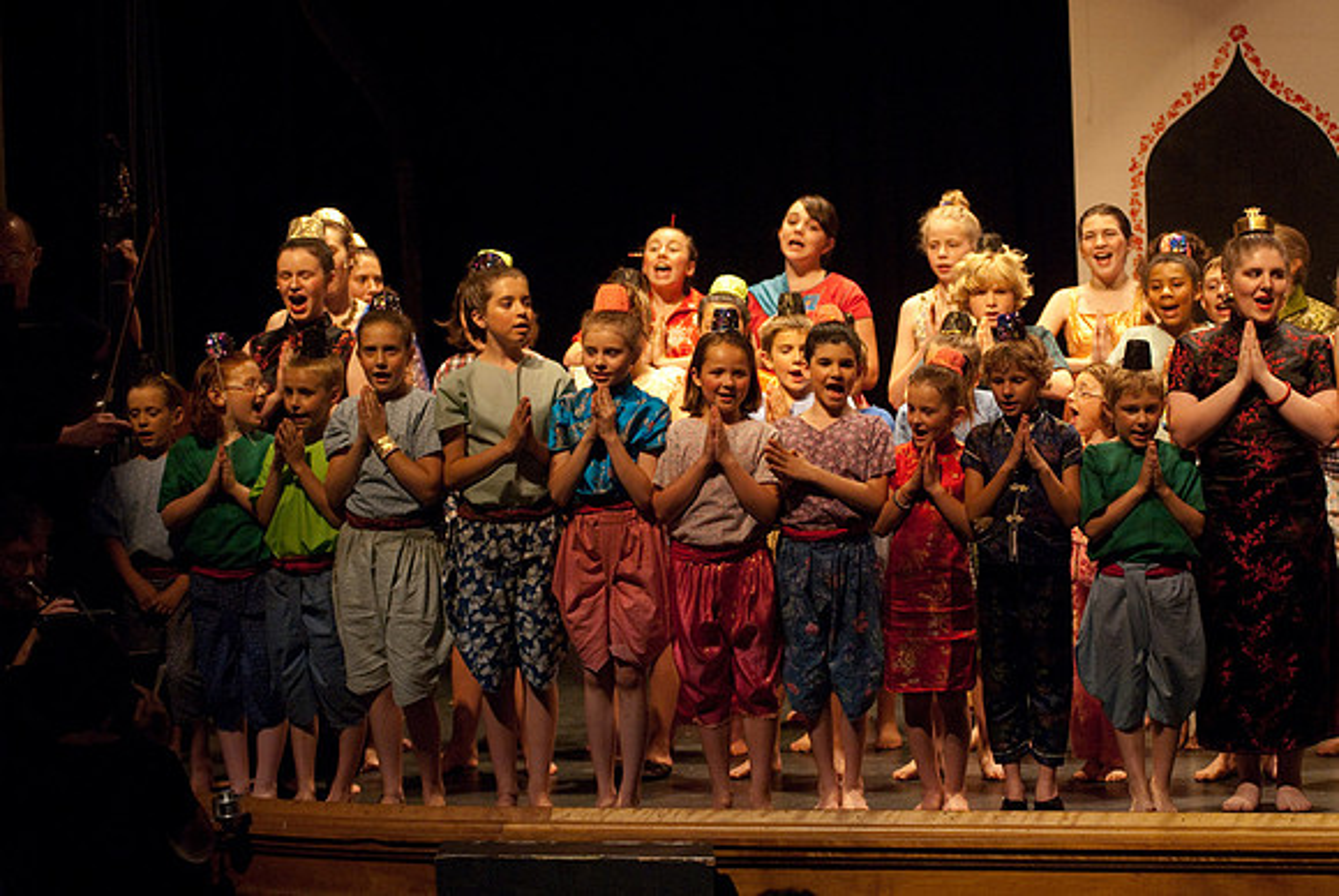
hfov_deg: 17.0
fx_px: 4468
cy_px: 448
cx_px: 670
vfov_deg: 11.4
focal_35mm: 120
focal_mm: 80
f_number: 2.8
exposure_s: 1/125
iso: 1000
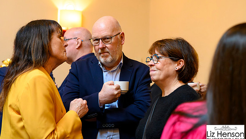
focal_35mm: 76
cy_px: 68
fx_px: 496
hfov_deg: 27.9
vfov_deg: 15.9
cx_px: 122
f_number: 4
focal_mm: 70
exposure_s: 1/200
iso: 10000
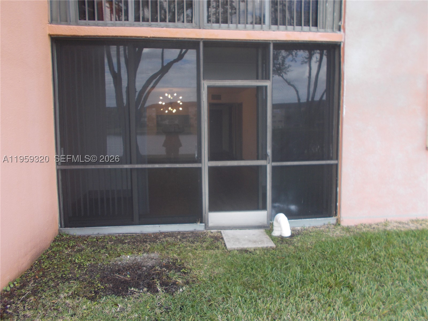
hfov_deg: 60.0
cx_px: 214
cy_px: 160
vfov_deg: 46.8
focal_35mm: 30
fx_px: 371
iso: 80
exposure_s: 1/60
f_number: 3.4
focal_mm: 5.3
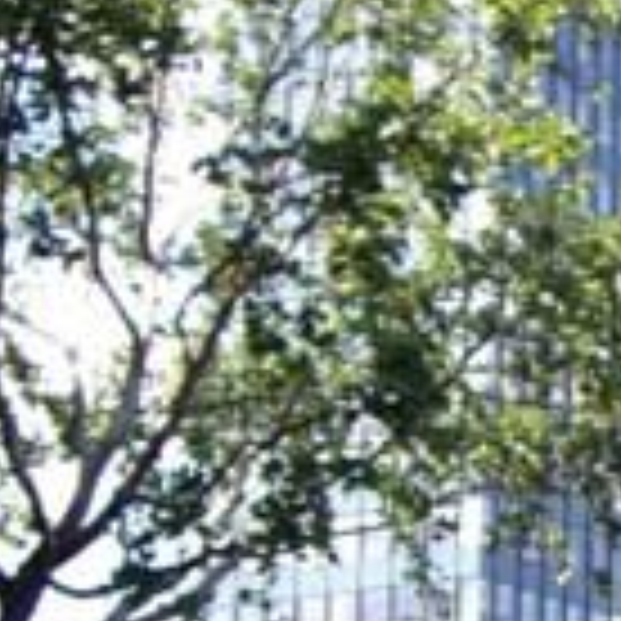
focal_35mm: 122
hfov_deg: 13.6
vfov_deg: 13.9
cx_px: 891
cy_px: 709
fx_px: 2476
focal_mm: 6.2
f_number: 2.7
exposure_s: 1/320
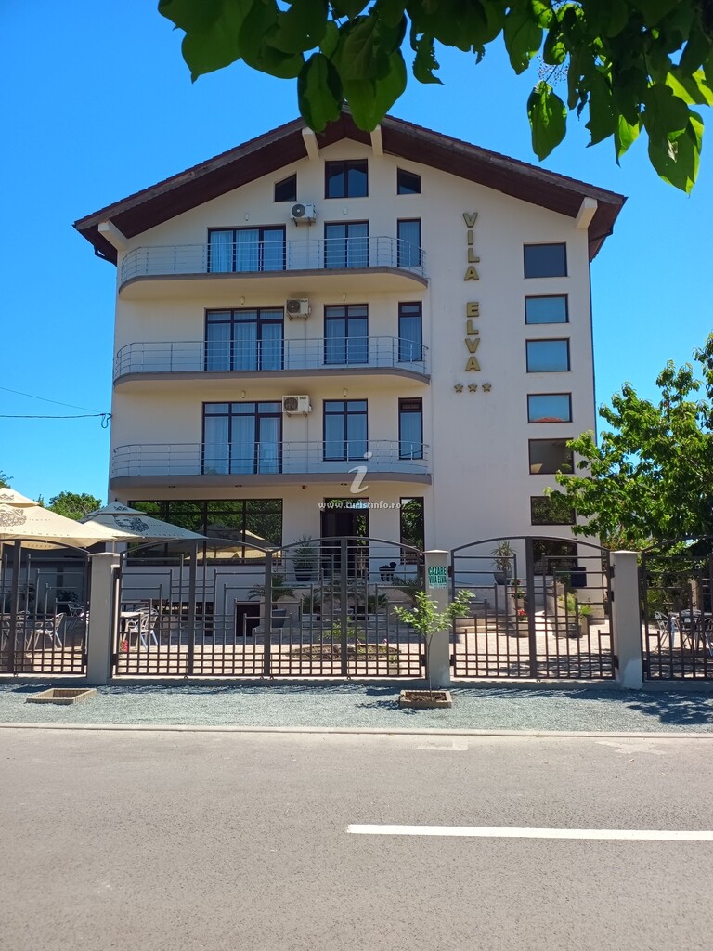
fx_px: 659
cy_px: 476
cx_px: 356
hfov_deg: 56.8
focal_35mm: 24
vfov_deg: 71.6
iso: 106
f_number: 1.4
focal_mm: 5.89
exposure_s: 1/1736
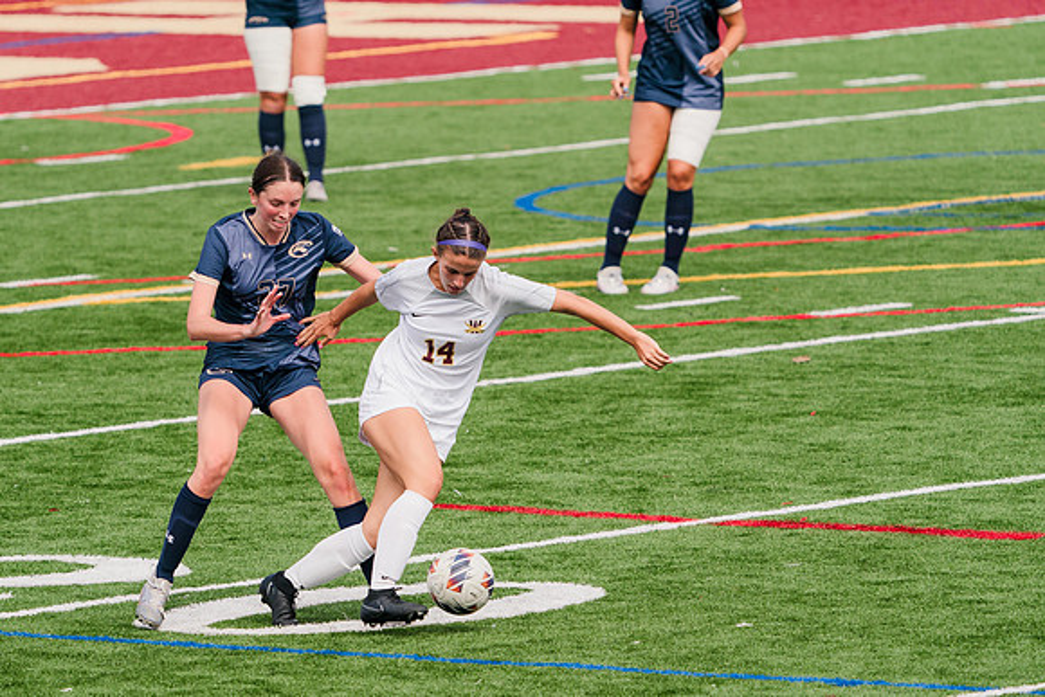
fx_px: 13719
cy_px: 359
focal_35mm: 473
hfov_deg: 4.4
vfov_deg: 2.9
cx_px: 419
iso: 500
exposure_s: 1/1600
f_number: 6.3
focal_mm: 388
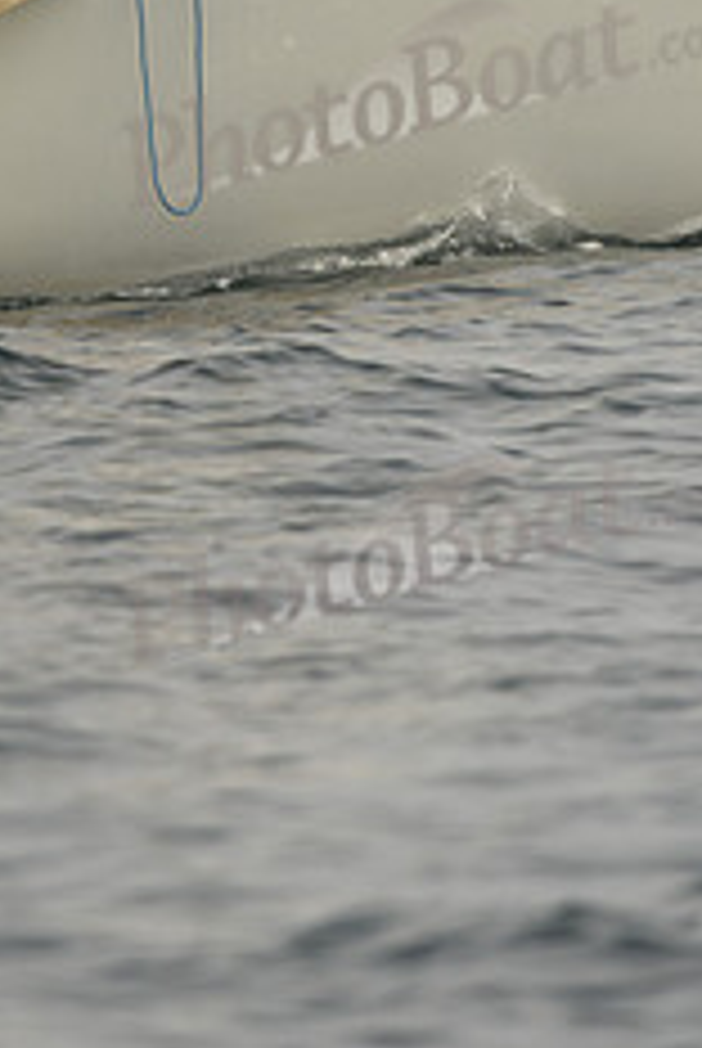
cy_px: -76
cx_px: -110
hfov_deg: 1.4
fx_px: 29015
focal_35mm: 995
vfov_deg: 2.1
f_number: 6.3
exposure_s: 1/1000
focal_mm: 400
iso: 250
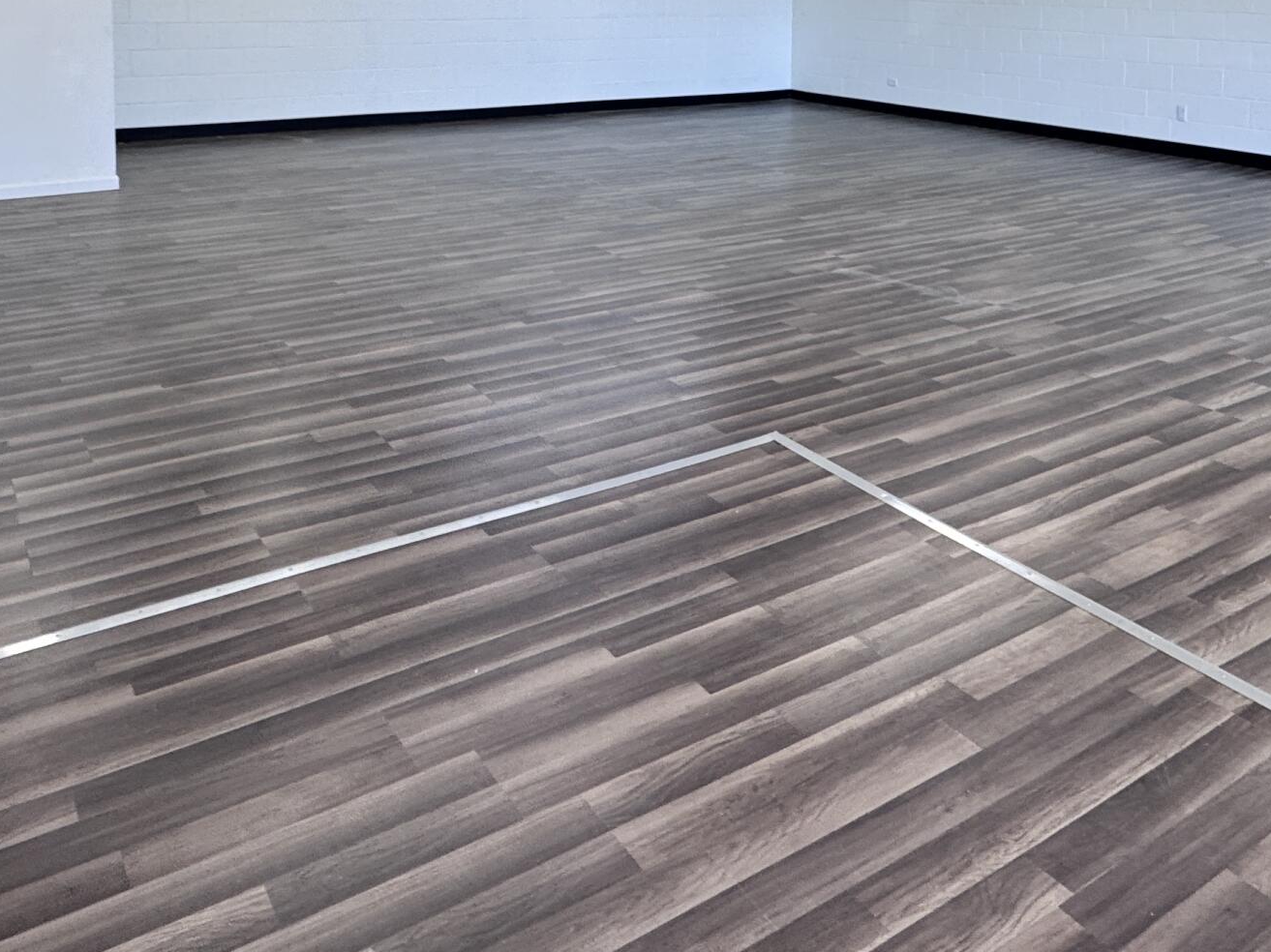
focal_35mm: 32
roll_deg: -4.2
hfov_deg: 56.8
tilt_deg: -3.5
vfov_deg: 39.9
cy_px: 44
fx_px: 1175
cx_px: 688
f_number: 2.2
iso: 50
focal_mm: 2.22
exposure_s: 1/120
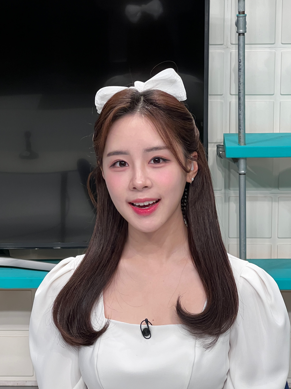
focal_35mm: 106
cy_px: 218
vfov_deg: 18.5
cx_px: 141
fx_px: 1188
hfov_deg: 14.0
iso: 160
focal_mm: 9
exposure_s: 1/120
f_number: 2.8
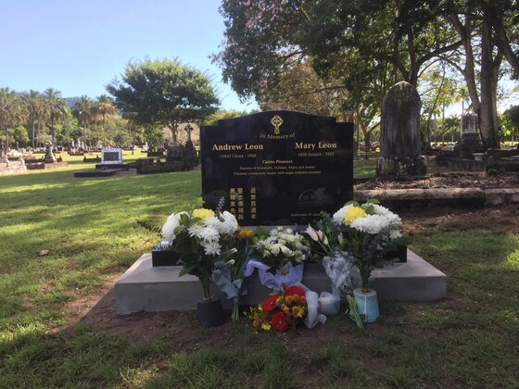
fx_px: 435
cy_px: 194
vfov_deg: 48.2
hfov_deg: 61.7
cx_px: 260
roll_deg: -0.1
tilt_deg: -4.5
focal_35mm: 29
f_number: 2.2
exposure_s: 1/534
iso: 32
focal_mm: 4.15
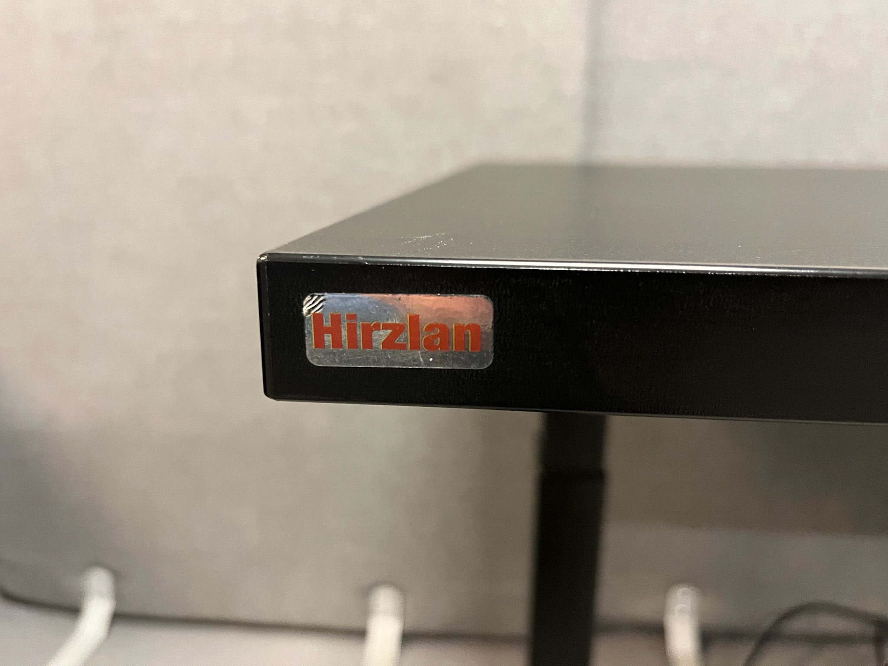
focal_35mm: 26
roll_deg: -0.6
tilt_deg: -15.7
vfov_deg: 53.1
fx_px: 667
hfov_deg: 67.3
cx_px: 444
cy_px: 333
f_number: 1.6
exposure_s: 1/50
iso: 500
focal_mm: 5.1
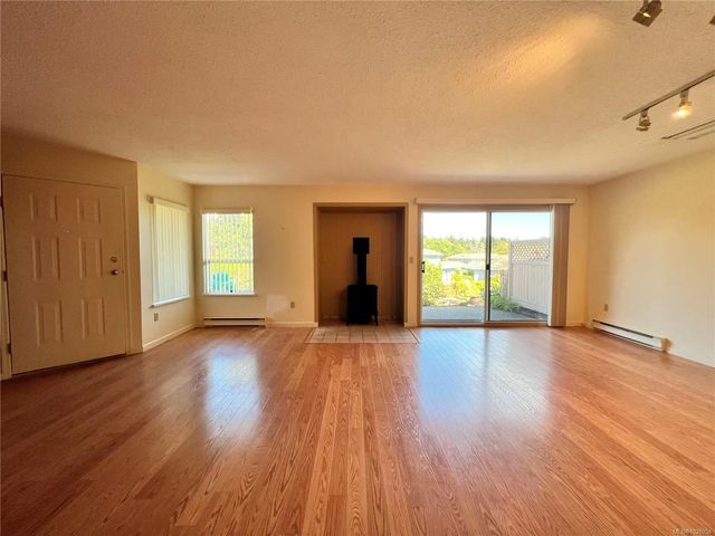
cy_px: 268
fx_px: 269
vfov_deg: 89.9
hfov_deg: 106.2
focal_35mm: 13
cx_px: 358
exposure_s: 1/120
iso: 64
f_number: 1.8
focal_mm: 1.57
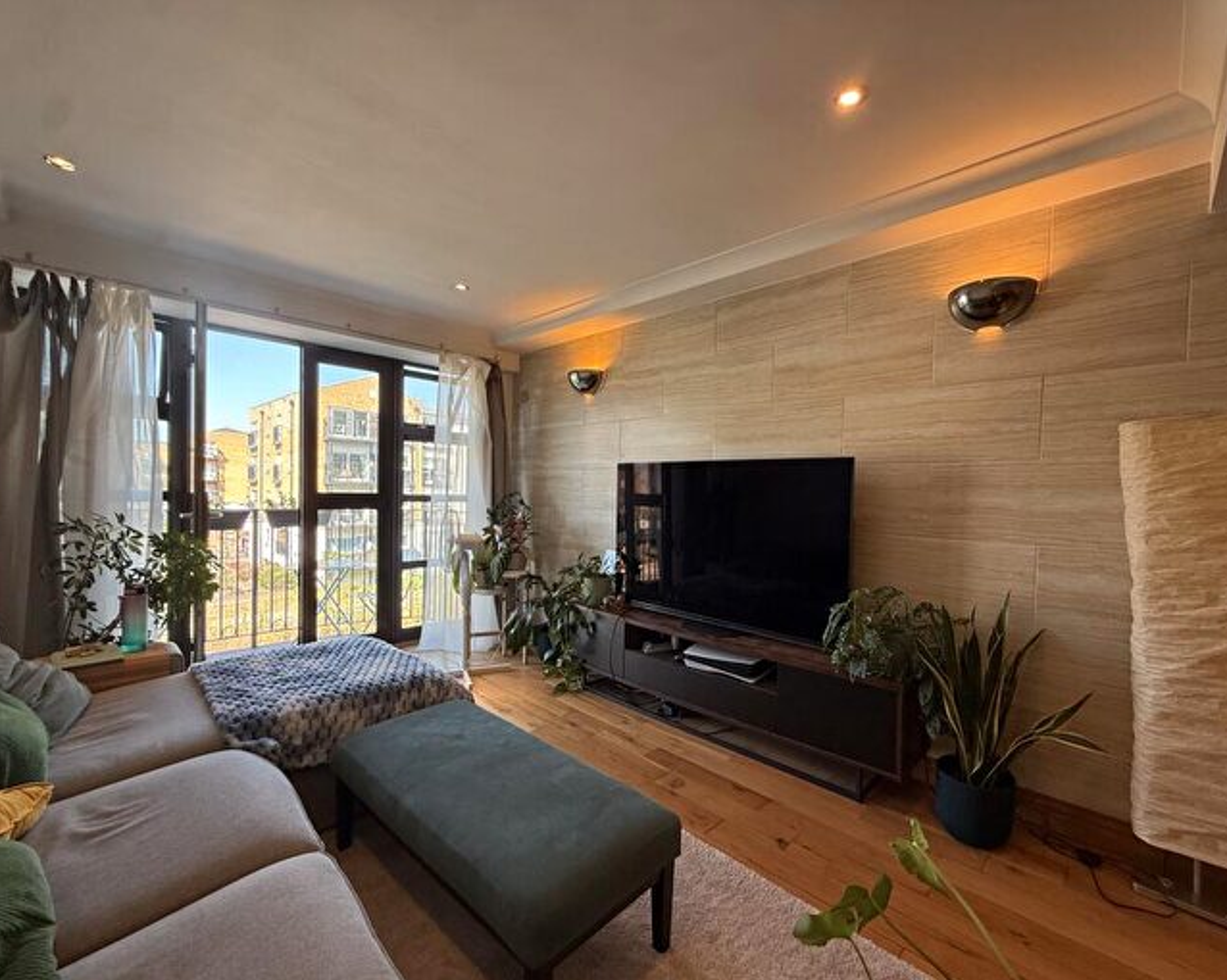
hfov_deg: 96.7
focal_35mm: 15
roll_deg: -1.5
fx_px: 545
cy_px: 502
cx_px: 652
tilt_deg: -1.0
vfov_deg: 84.0
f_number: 2.2
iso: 100
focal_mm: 2.22
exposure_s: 1/99
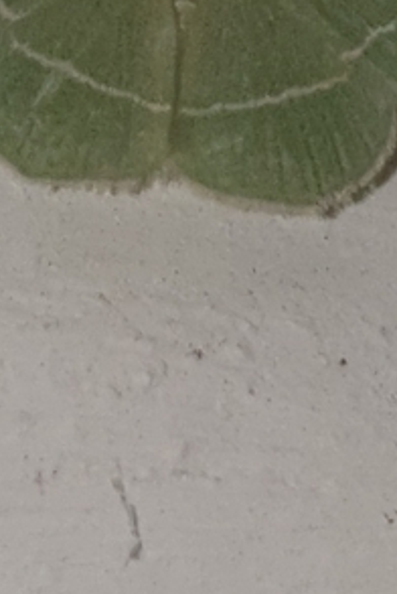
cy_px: -16
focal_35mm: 59
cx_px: 146
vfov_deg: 31.1
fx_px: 974
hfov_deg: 23.0
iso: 50
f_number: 1.5
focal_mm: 4.3
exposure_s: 1/4132
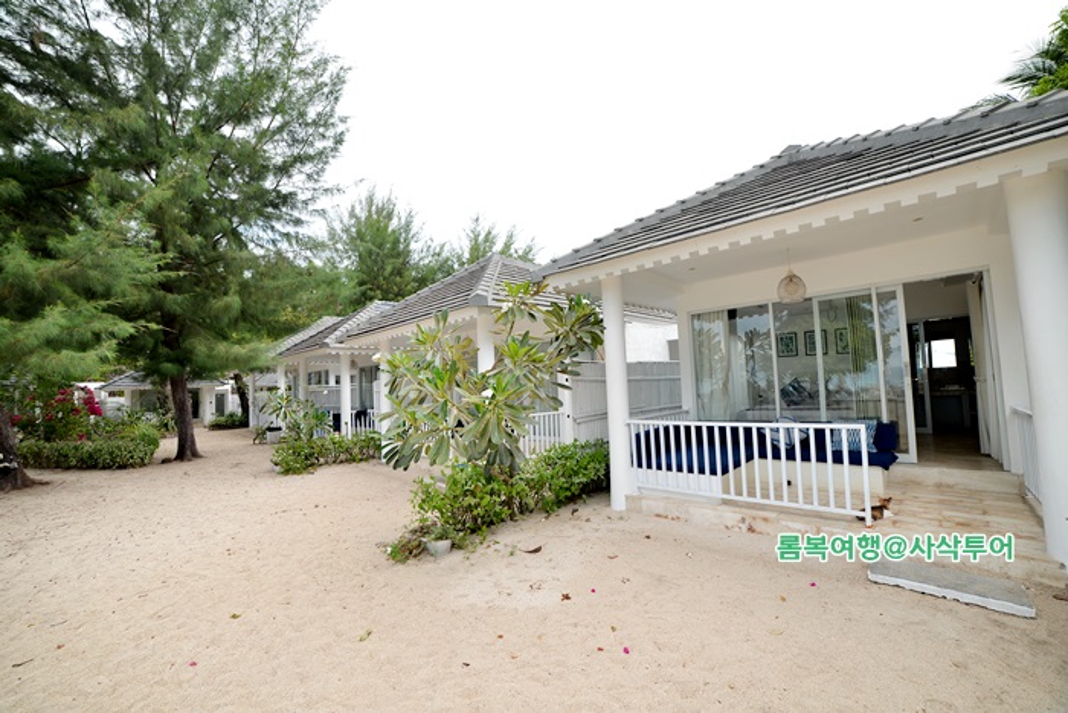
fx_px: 415
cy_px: 356
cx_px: 534
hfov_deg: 104.2
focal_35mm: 14
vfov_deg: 81.2
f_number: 7.1
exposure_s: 1/200
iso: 250
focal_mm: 14
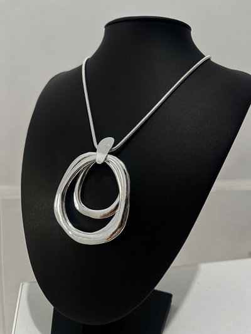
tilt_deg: -9.5
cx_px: 126
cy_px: 167
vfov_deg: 67.3
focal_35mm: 26
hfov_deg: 53.1
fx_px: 251
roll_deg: -2.2
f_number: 1.6
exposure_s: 1/50
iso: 320
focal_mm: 5.1
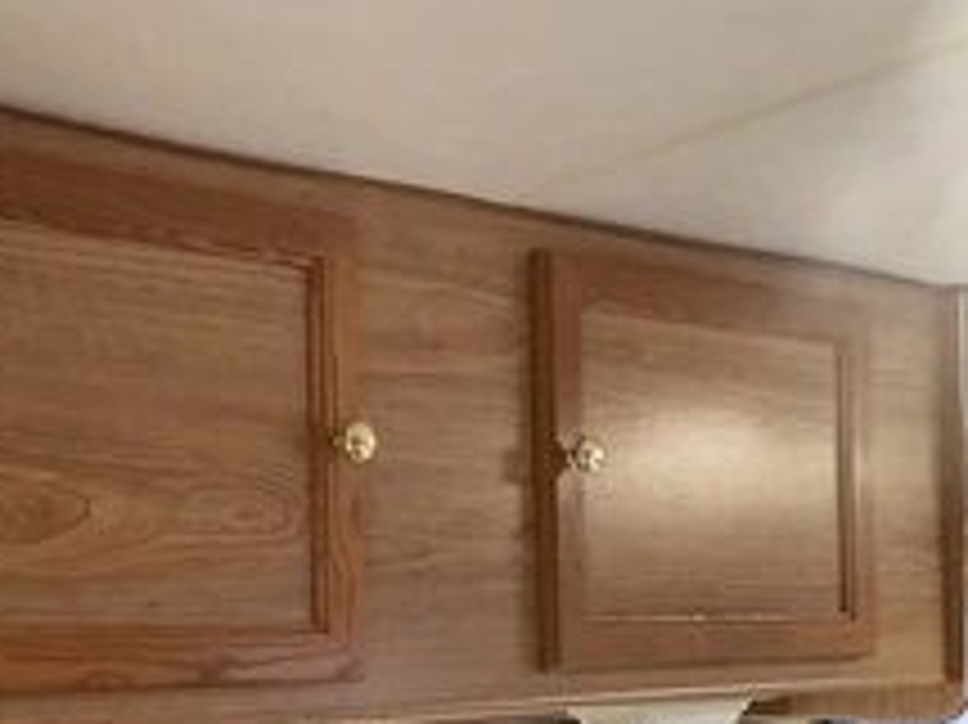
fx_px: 1509
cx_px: 257
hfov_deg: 34.9
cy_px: 598
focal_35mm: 54
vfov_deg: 26.4
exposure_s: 1/60
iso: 125
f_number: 1.8
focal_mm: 3
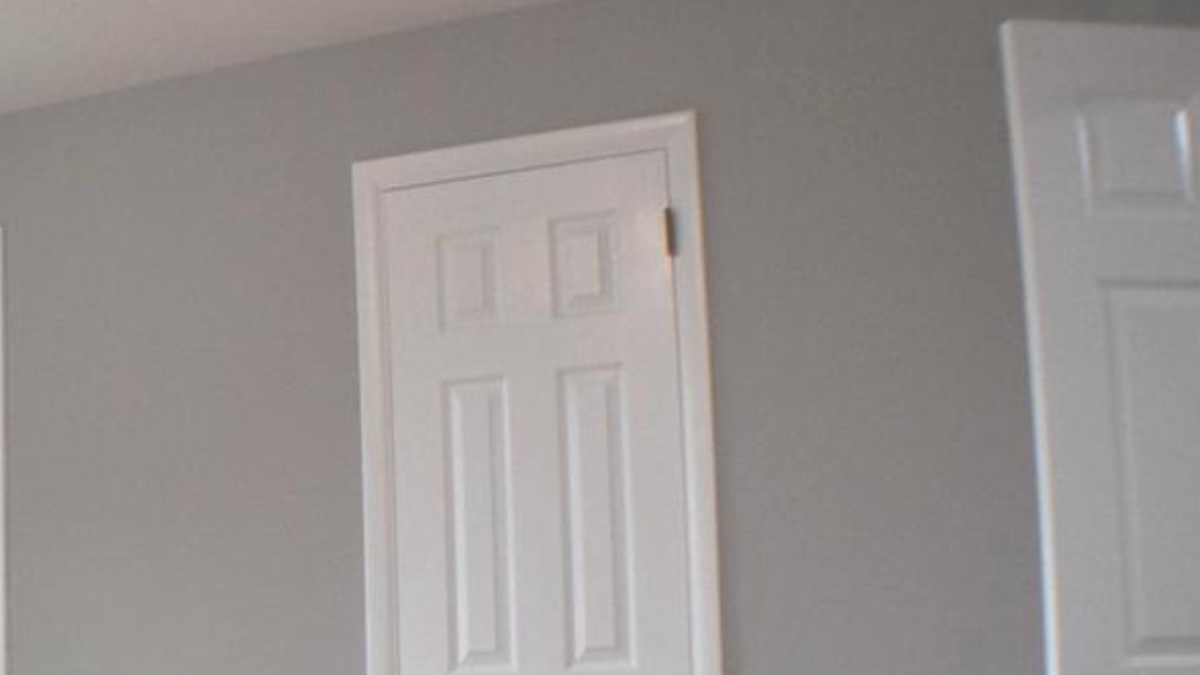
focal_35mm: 77
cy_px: 544
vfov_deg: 15.6
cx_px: -96
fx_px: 2451
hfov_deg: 25.6
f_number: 3.8
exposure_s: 1/50
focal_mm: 20
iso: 200
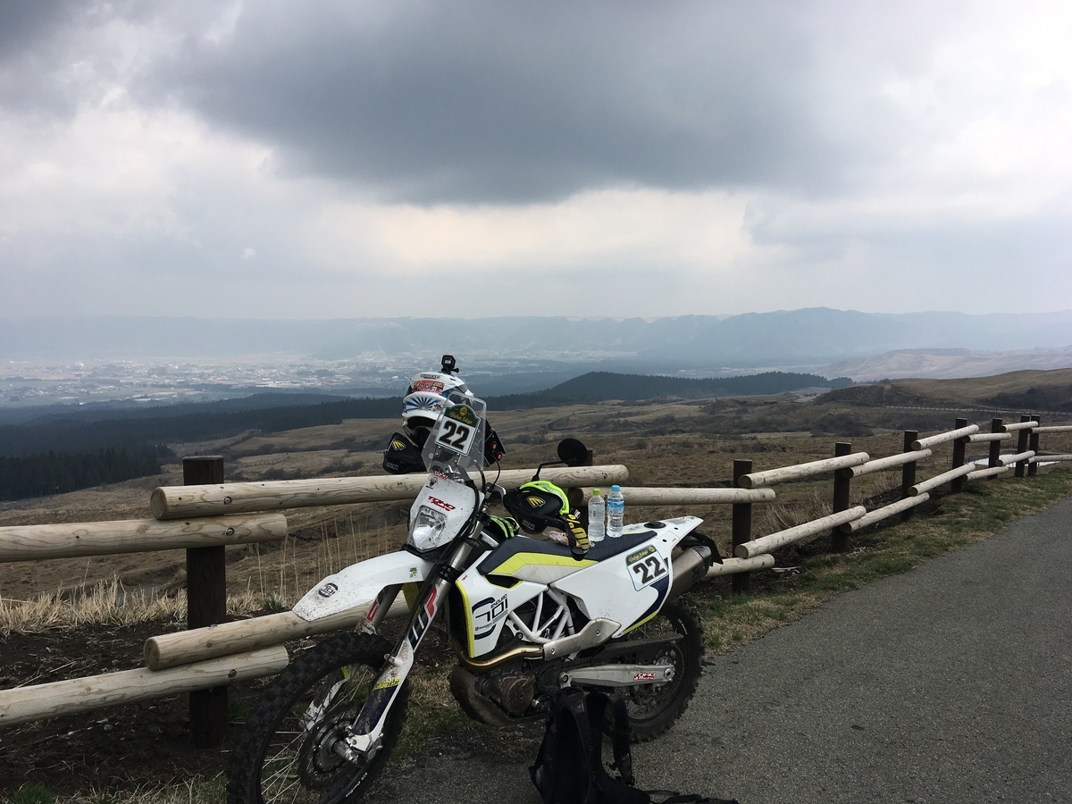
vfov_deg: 48.2
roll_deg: -0.7
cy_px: 402
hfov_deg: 61.7
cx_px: 536
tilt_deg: -4.1
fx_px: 898
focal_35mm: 29
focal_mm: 4.15
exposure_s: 1/1603
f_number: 2.2
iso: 25
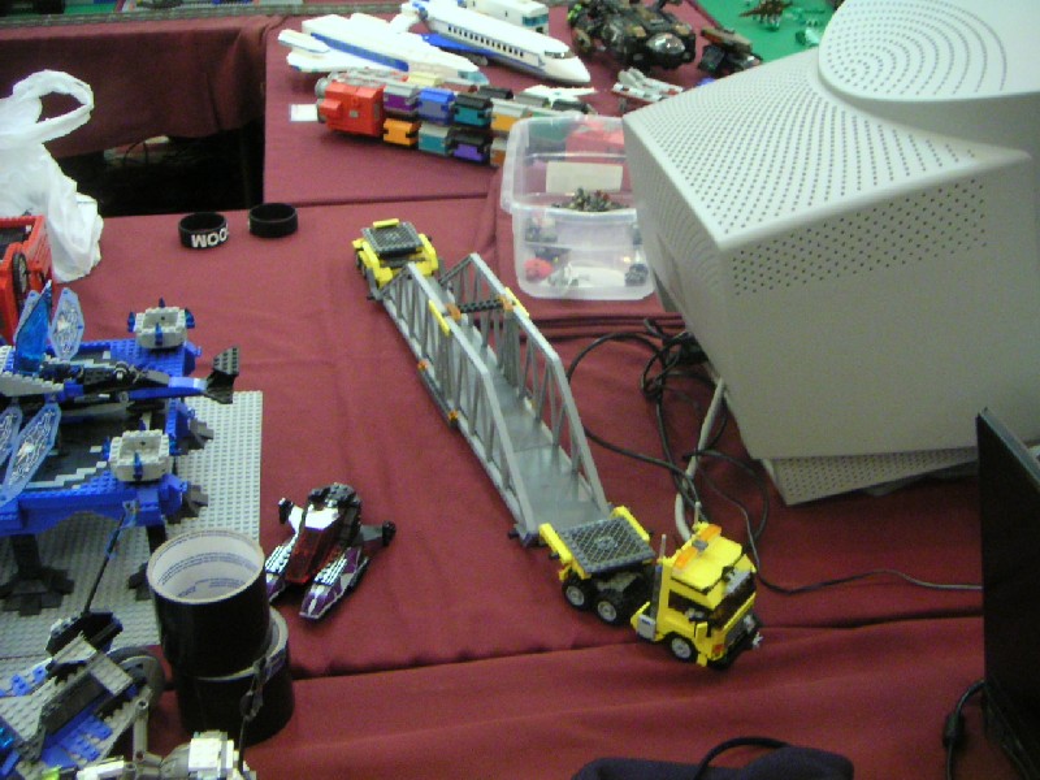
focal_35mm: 40
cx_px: 520
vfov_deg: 36.0
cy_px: 390
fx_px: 1202
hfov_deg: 46.8
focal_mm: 5.3
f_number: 2.9
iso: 400
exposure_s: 1/15
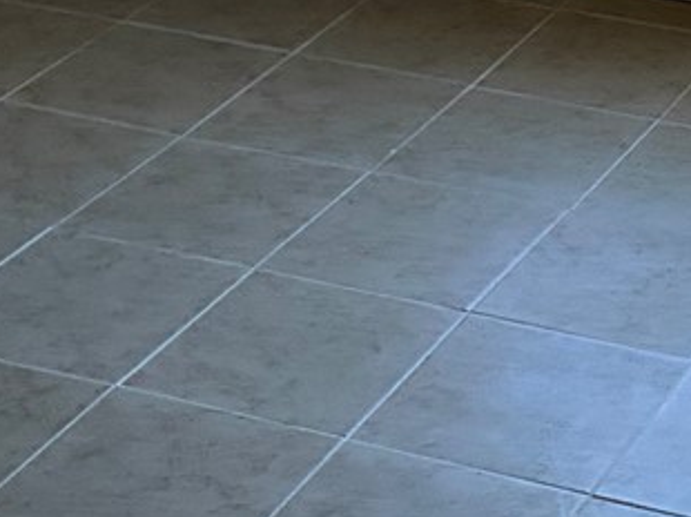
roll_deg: -0.5
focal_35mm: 124
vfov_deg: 11.8
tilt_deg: -23.7
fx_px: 2473
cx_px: 736
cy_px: -42
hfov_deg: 15.5
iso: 500
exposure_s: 1/60
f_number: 1.78
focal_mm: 6.76
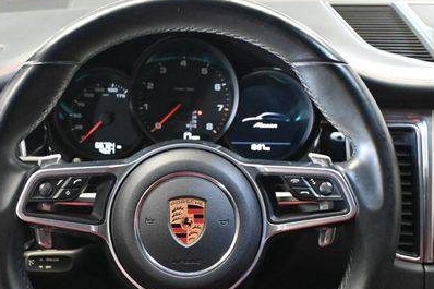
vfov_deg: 20.4
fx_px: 800
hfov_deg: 30.3
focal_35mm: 66
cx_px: 185
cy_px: 206
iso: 8000
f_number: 4.5
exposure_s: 1/60
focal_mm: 27.5
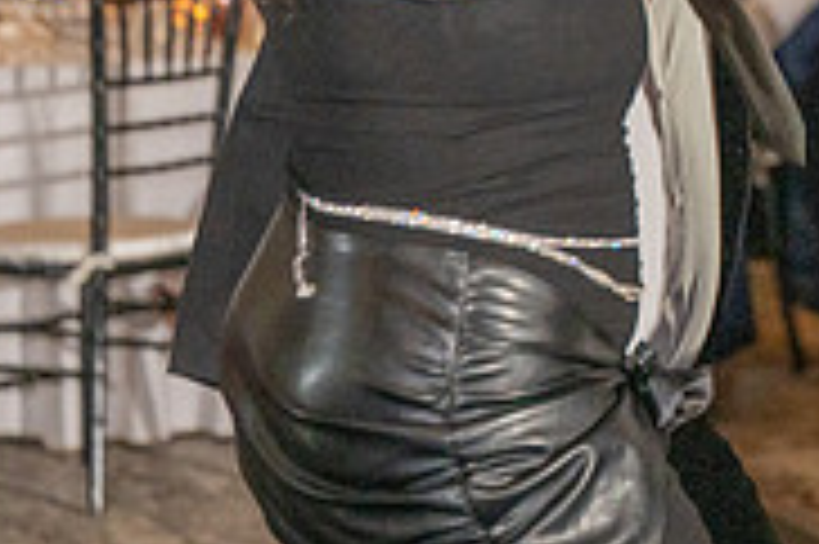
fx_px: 5069
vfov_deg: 6.1
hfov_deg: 9.1
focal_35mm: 223
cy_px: -232
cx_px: 918
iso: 1600
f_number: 2.8
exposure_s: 1/200
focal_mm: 70
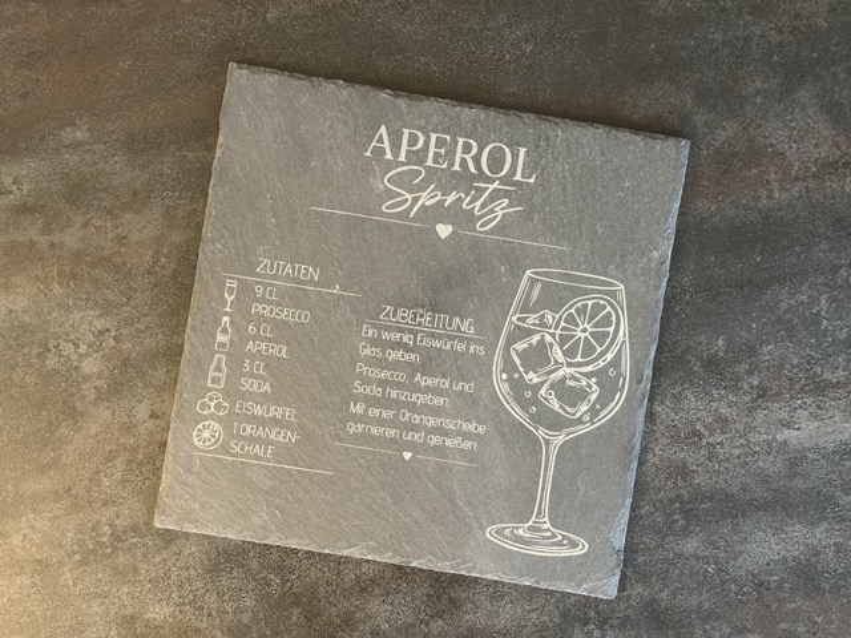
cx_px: 426
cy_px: 319
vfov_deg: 30.3
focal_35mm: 48
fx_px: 1180
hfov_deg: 39.7
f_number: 1.78
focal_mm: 6.76
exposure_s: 1/30
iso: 640
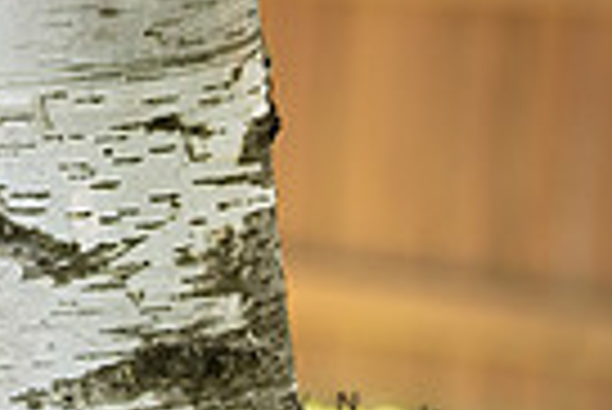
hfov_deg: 4.9
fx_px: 7113
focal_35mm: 418
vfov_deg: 3.3
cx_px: -558
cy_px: 61
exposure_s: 1/200
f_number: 2.8
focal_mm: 98
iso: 400
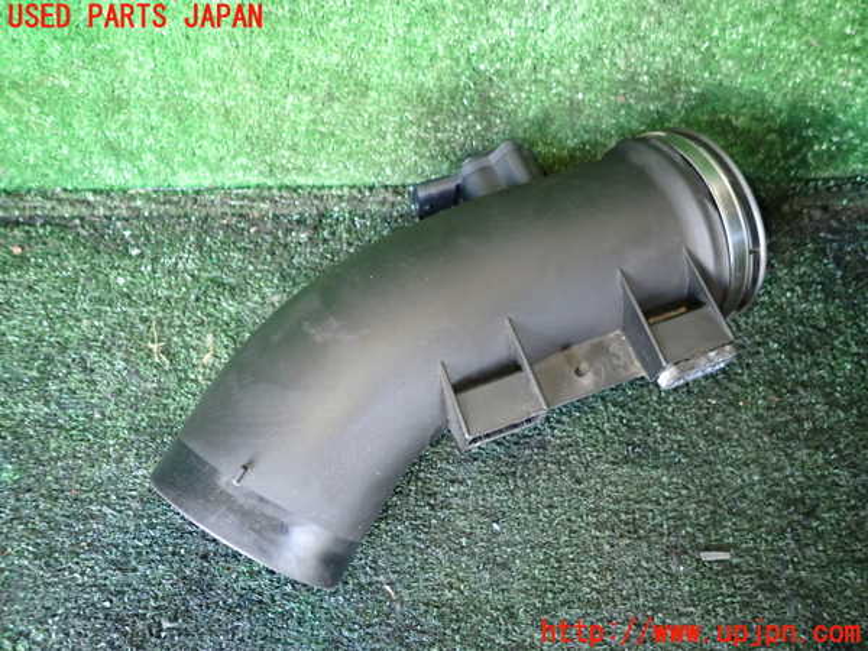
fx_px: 627
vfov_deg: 54.9
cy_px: 326
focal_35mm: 25
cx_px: 434
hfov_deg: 69.4
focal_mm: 4.5
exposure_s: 1/30
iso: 400
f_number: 2
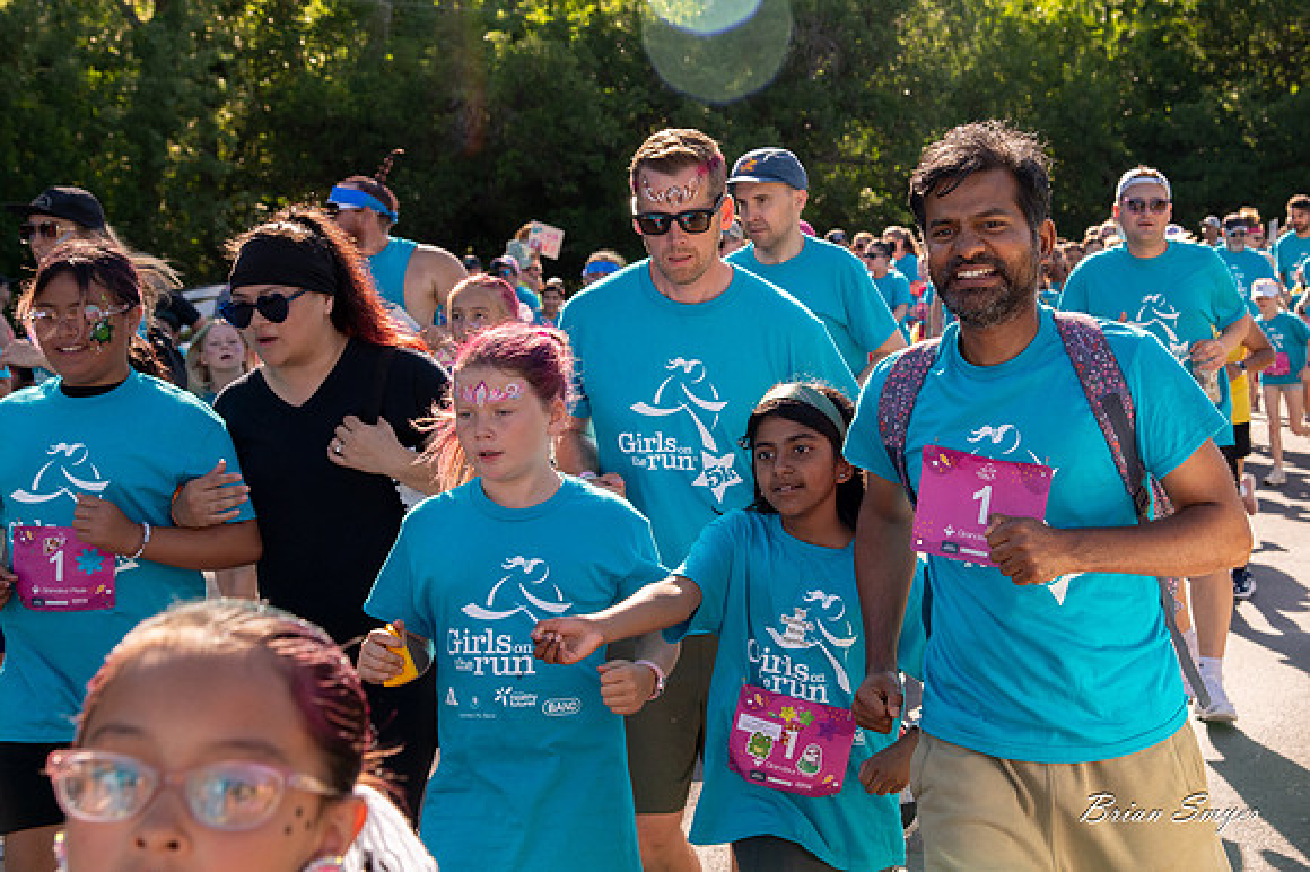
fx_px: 2538
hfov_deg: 28.9
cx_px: 788
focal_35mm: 70
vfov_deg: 19.5
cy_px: 347
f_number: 8
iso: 800
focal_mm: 58
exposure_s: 1/1000
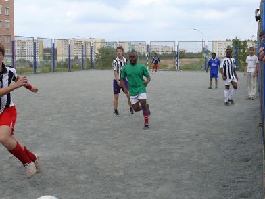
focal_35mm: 50
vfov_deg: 29.1
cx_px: 139
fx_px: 383
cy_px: 97
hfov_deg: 38.2
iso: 100
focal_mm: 7.4
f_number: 3.6
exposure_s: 1/500
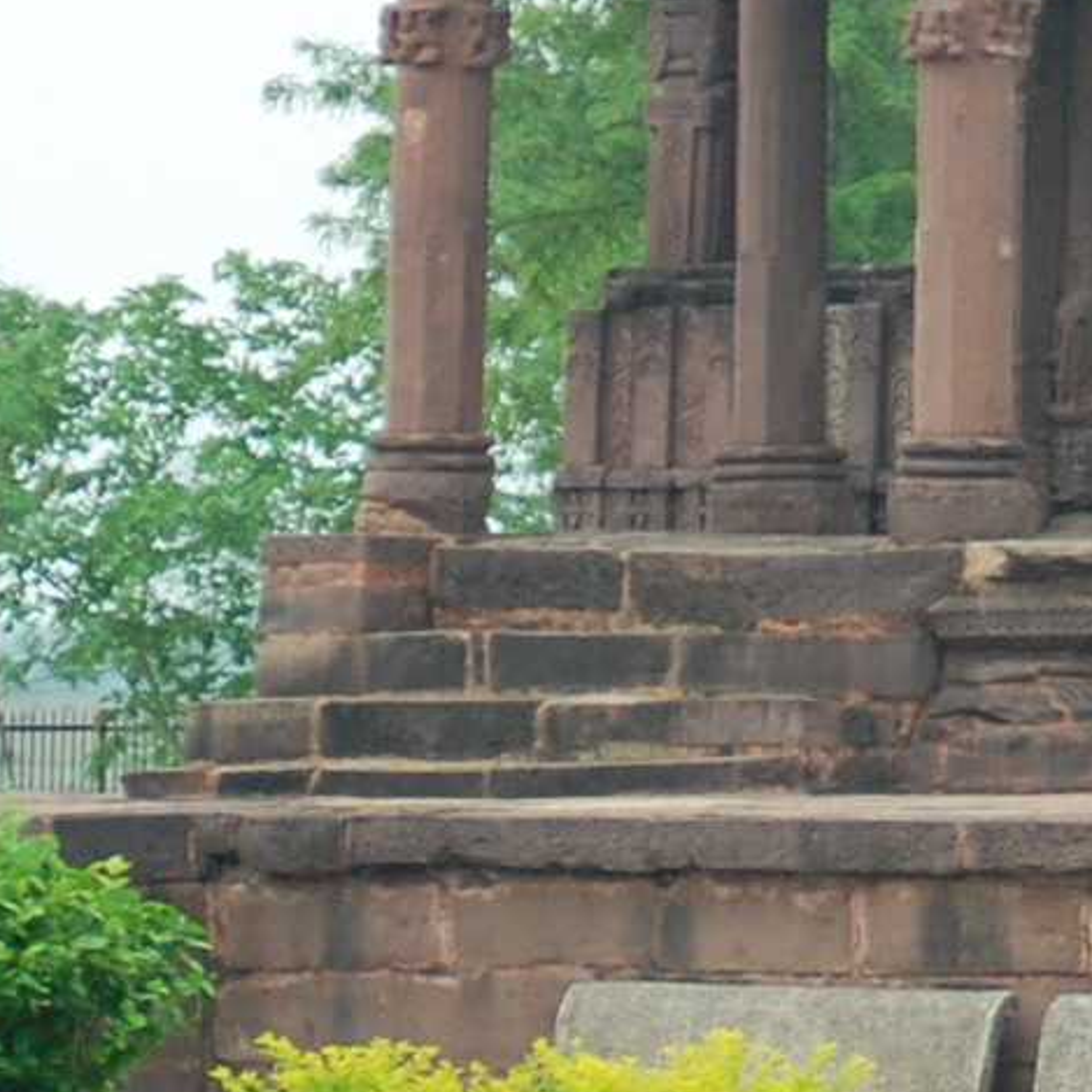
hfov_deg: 4.7
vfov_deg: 4.8
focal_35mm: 367
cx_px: 1600
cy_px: -296
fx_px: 13098
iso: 400
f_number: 5
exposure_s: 1/320
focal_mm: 60
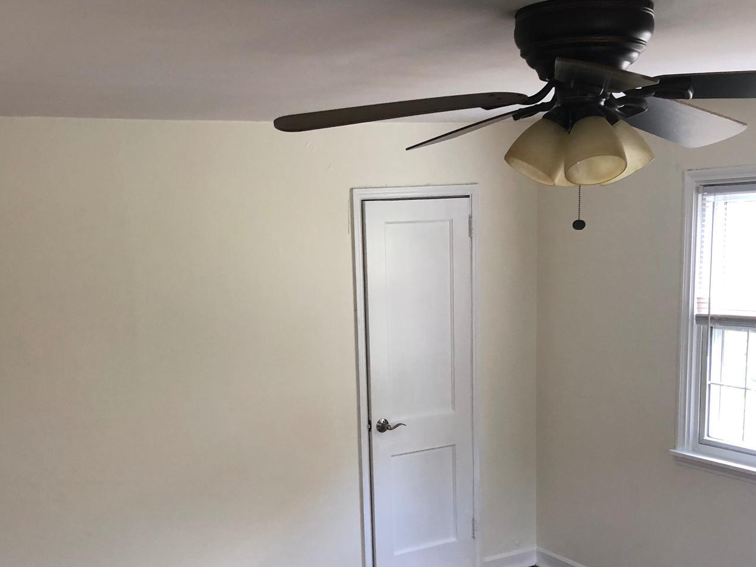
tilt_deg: -14.0
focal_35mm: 45
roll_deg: +2.6
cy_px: 437
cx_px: 342
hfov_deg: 42.0
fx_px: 983
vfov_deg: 31.5
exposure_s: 1/17
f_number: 1.8
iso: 40
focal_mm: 3.99
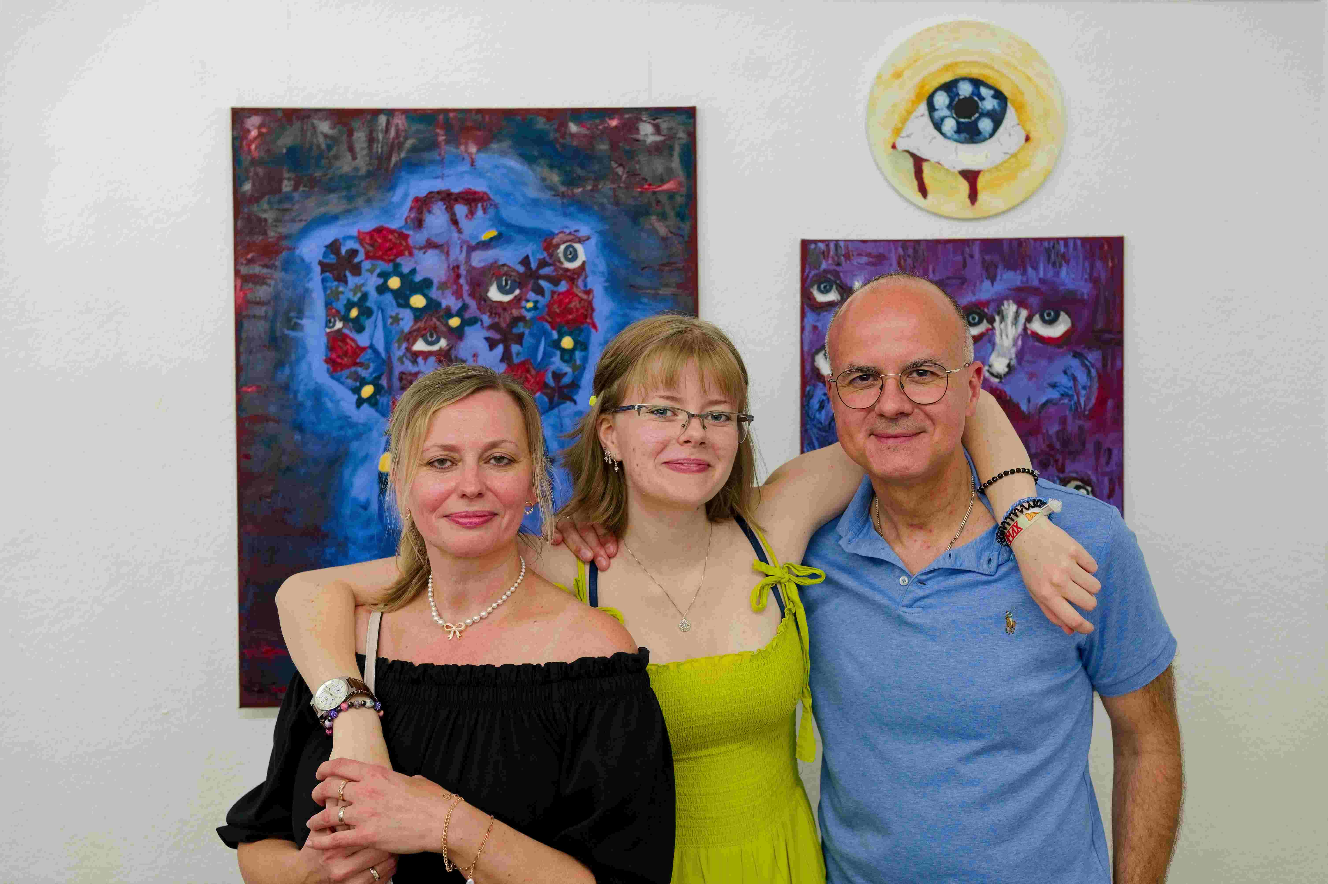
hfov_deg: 48.5
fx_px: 1475
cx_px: 664
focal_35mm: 40
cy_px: 442
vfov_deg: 33.4
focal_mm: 40
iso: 220
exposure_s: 1/50
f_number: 4
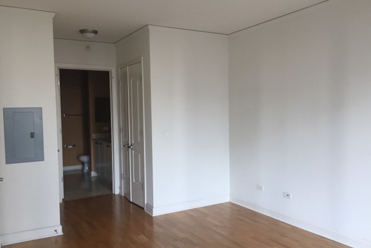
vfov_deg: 42.3
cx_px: 186
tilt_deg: -3.2
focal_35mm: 31
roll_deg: -0.3
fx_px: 320
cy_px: 128
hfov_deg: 60.3
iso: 64
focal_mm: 4.15
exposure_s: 1/30
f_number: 2.2
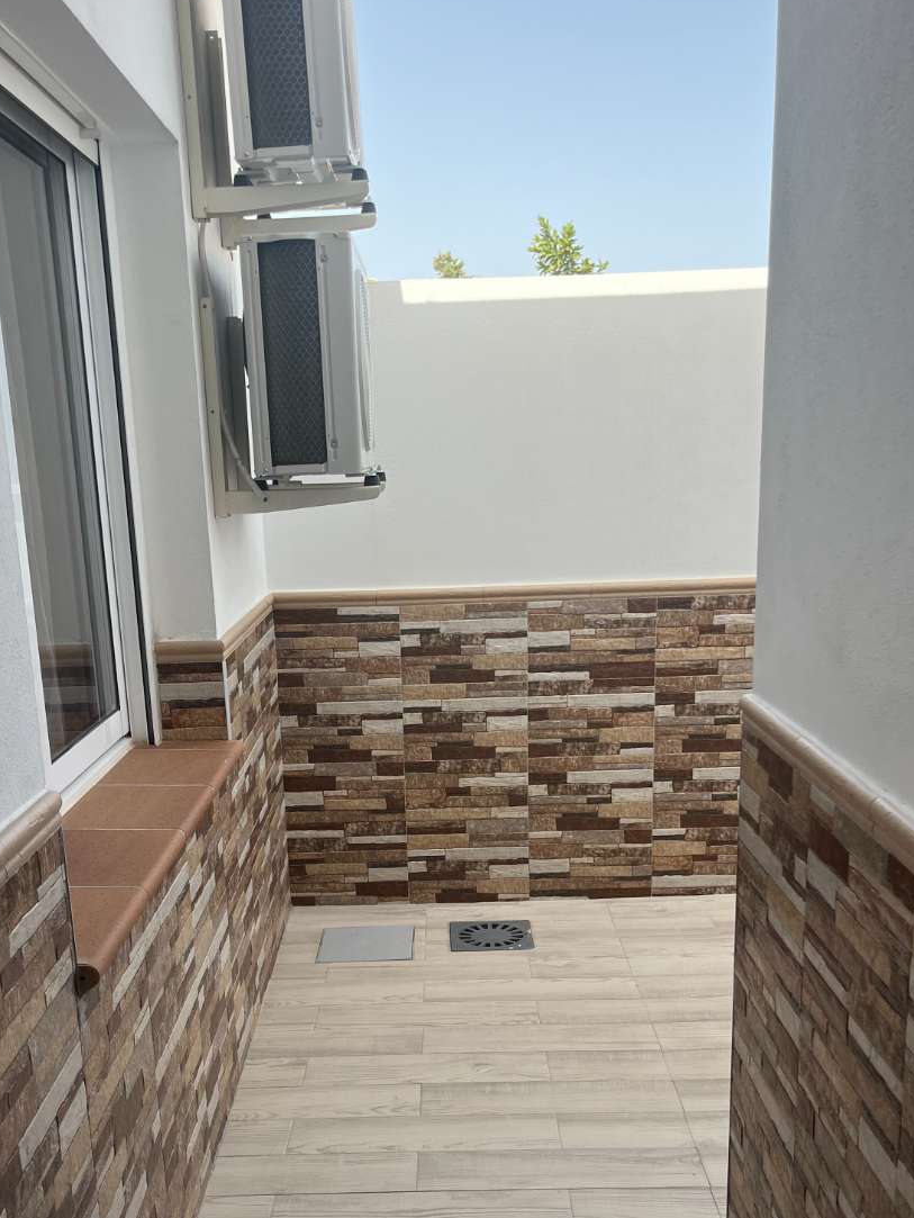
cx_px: 417
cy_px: 774
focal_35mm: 36
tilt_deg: -14.1
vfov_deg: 50.7
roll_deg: +4.0
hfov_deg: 39.6
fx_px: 1267
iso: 50
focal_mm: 5.1
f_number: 1.6
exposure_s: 1/696
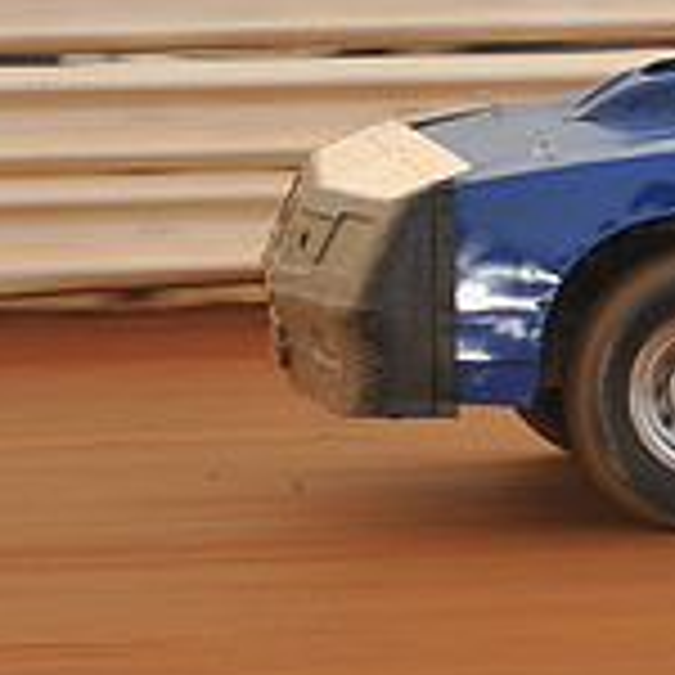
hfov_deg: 4.4
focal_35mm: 393
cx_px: 1292
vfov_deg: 4.5
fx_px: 8670
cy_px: 94
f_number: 8
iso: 400
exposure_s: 1/320
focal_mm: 120
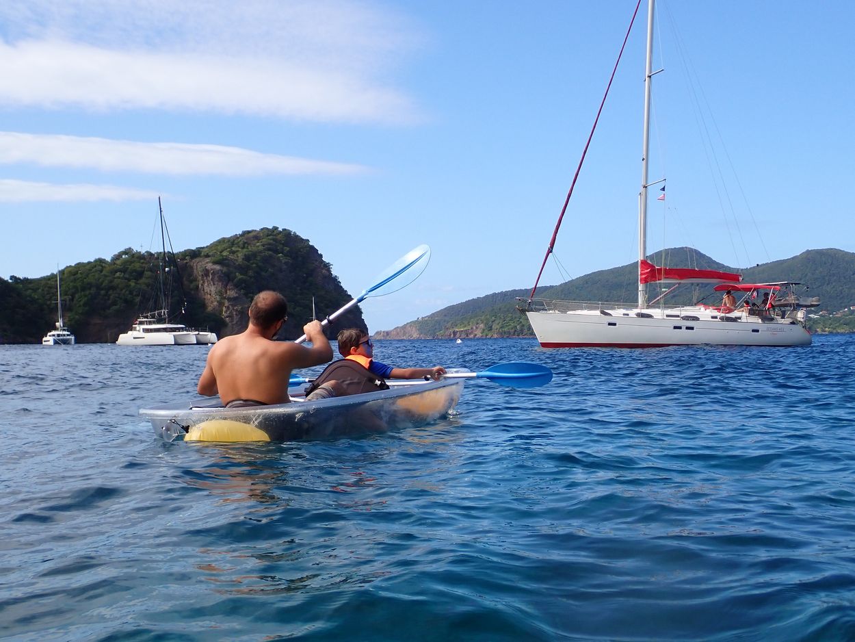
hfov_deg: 42.9
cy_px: 321
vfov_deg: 32.9
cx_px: 428
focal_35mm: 44
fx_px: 1087
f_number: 4
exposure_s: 1/1250
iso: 200
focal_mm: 7.84
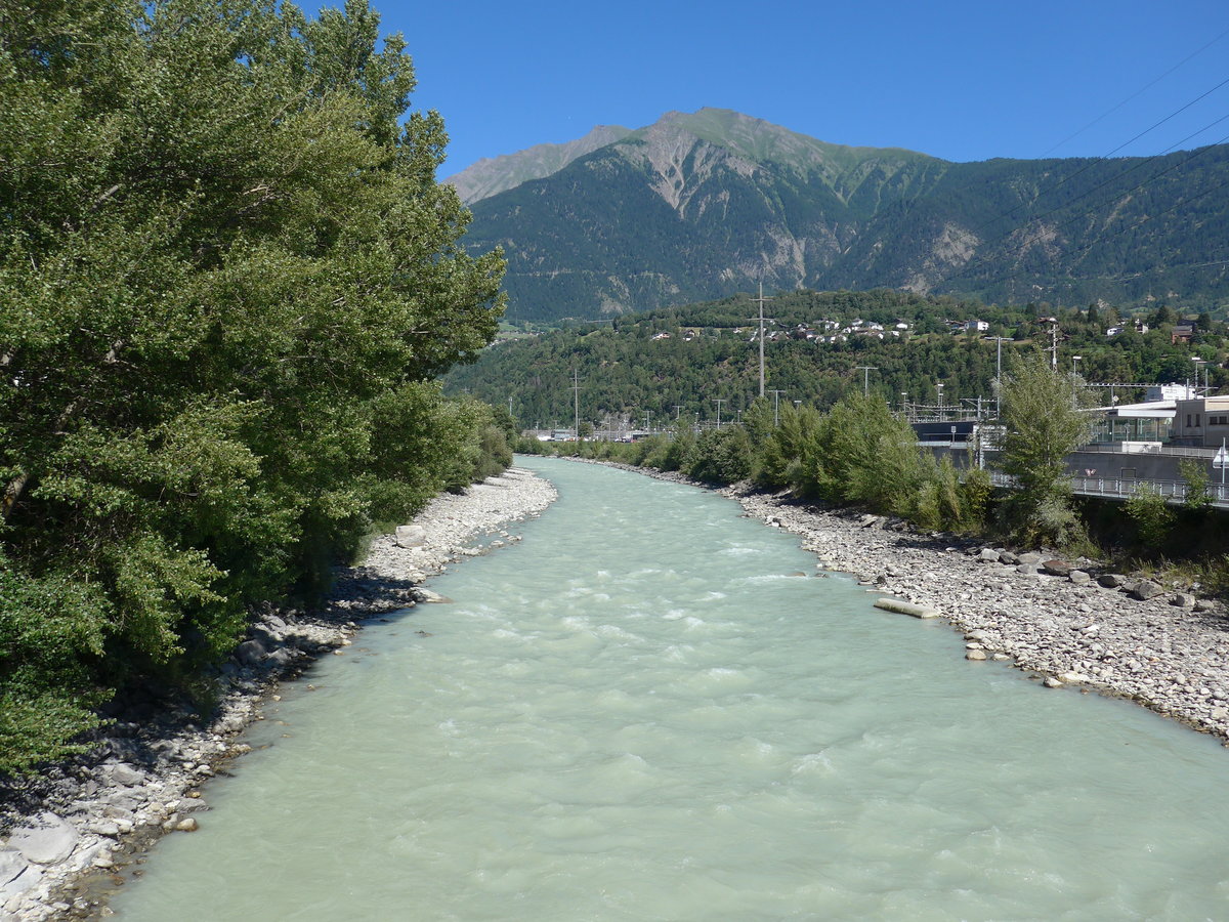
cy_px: 461
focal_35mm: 29
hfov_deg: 61.7
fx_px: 1030
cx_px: 614
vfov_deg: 48.2
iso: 80
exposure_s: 1/1300
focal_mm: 6
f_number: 2.8
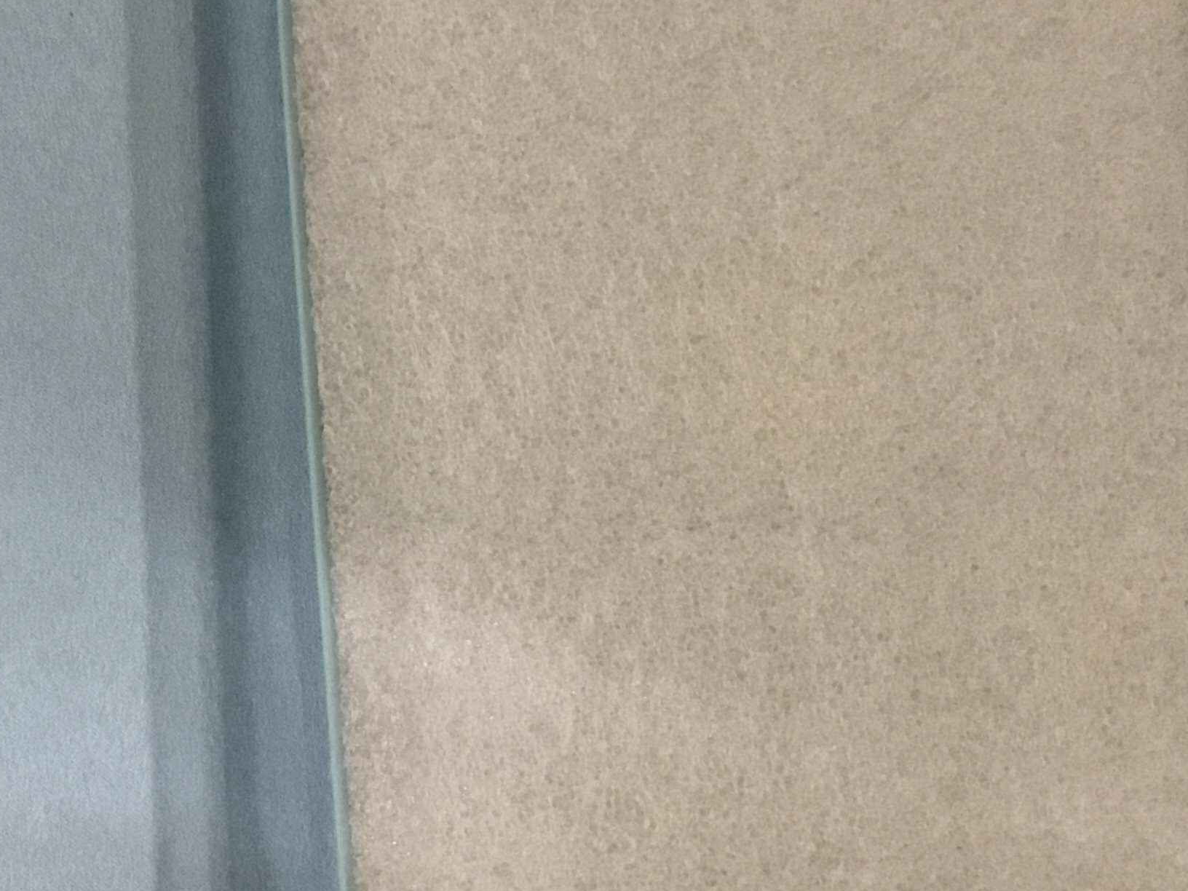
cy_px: 411
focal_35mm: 62
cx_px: 157
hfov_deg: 30.1
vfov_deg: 23.6
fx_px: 2128
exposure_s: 1/25
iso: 200
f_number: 2.4
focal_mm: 3.3
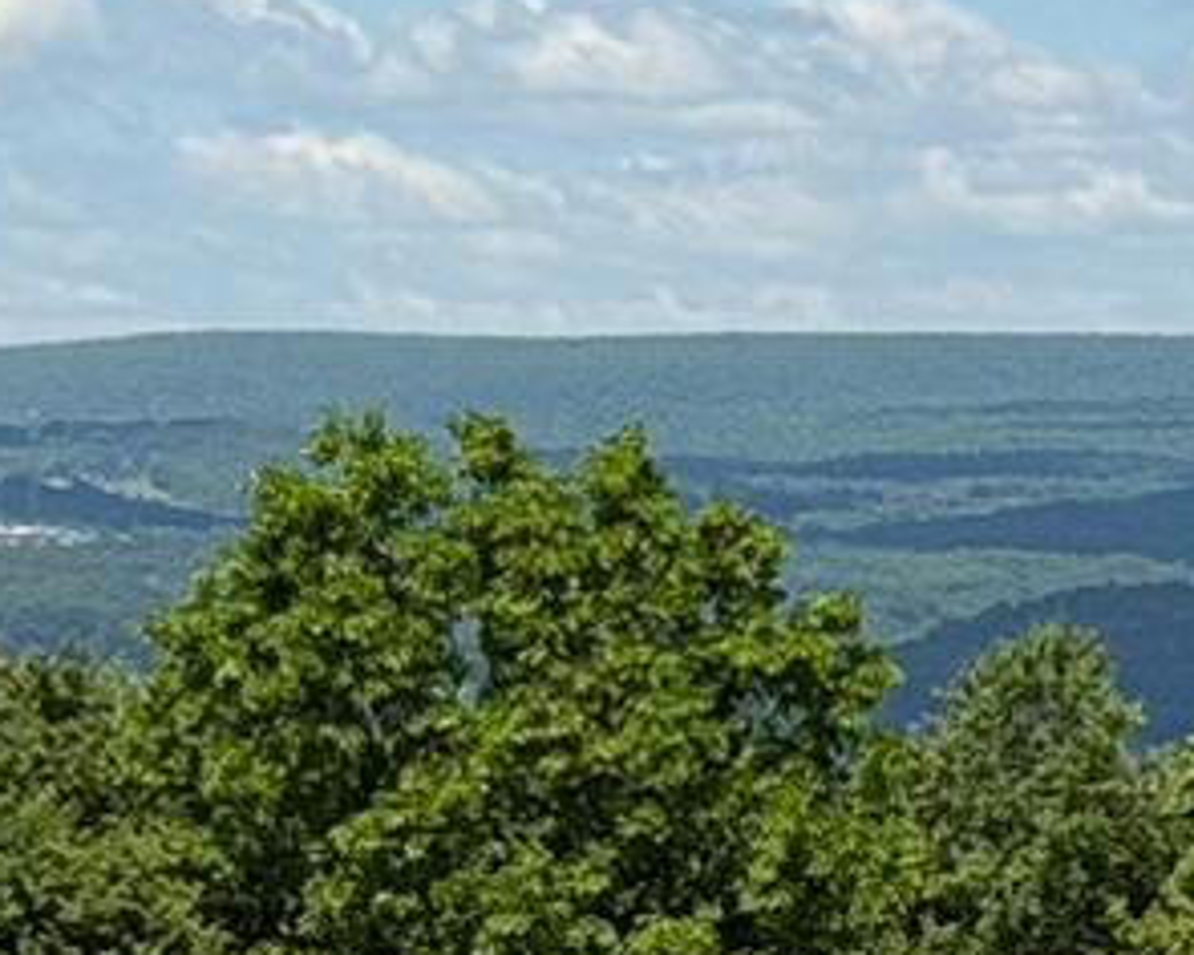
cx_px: 882
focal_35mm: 325
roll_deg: -0.7
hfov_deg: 5.9
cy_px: 947
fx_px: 11485
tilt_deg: -2.4
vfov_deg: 4.8
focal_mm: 6.76
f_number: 1.78
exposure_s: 1/6536
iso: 64
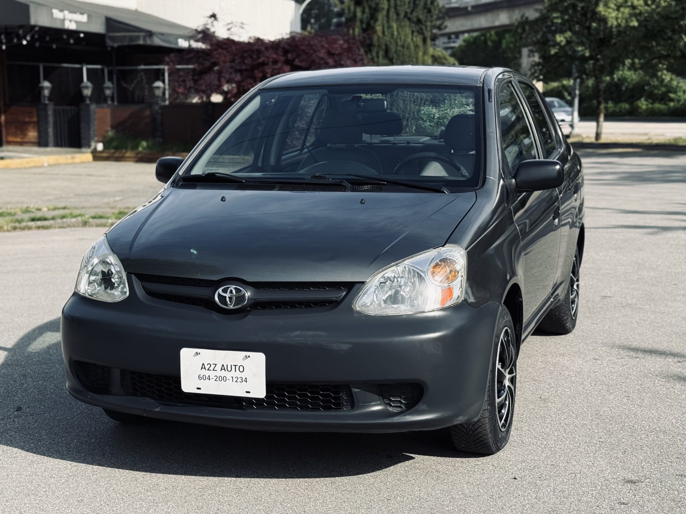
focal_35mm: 48
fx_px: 951
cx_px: 343
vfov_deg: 30.3
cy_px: 257
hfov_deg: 39.7
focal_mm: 6.76
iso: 100
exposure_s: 1/3226
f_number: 1.78
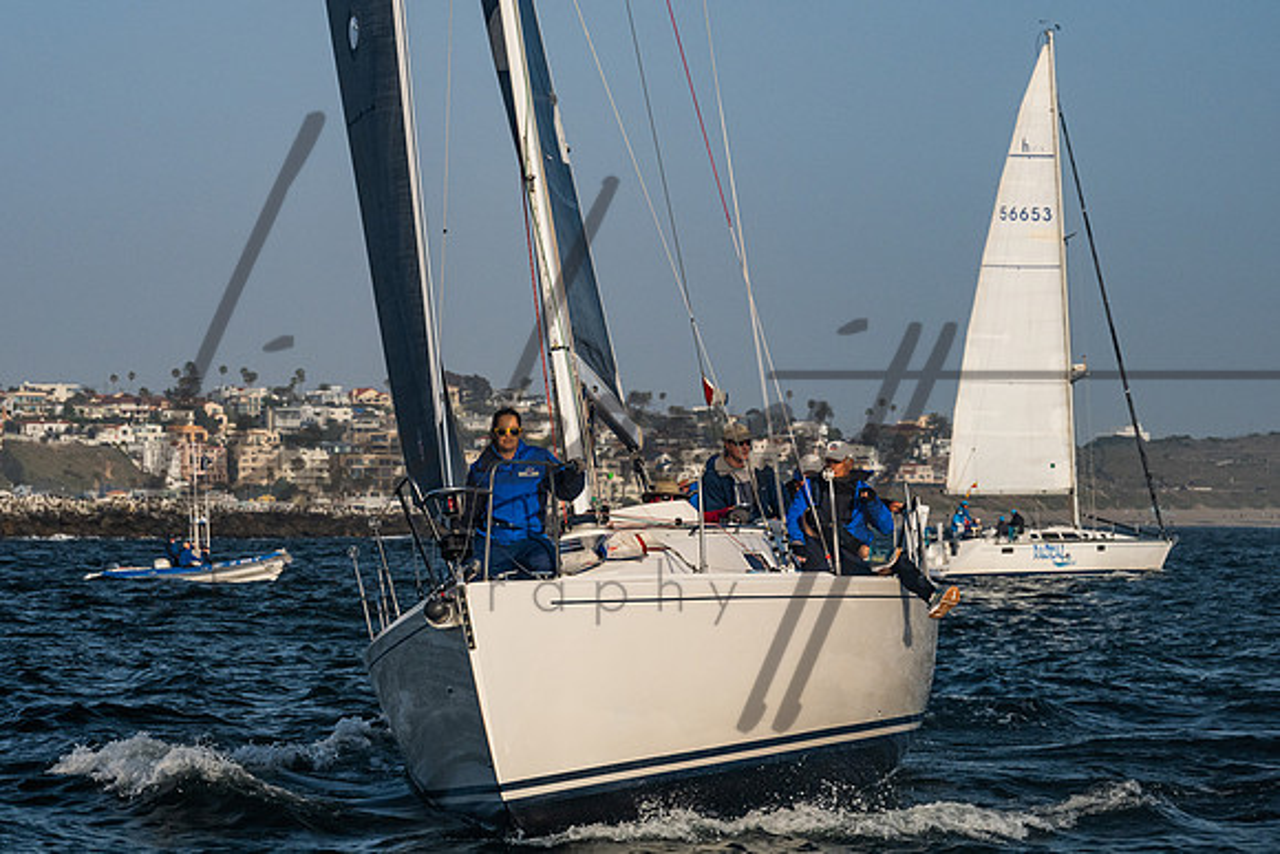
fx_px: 5485
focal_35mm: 154
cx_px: 419
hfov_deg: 13.3
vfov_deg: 8.9
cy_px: 279
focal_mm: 110
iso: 400
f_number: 8
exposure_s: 1/1600
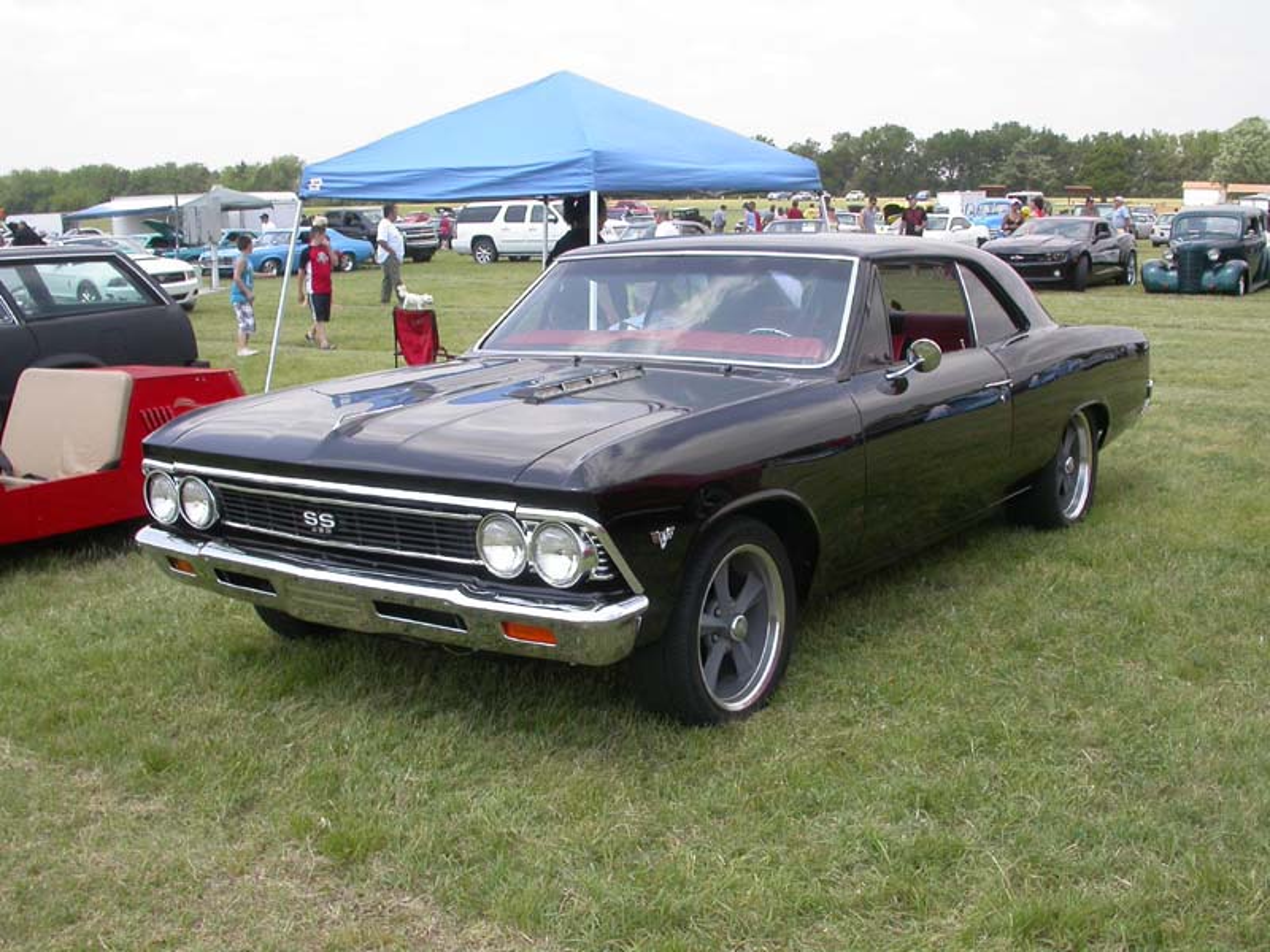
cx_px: 635
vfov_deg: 37.7
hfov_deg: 49.0
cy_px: 476
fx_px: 1394
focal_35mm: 38
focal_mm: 7.85
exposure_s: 1/202
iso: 100
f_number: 6.7
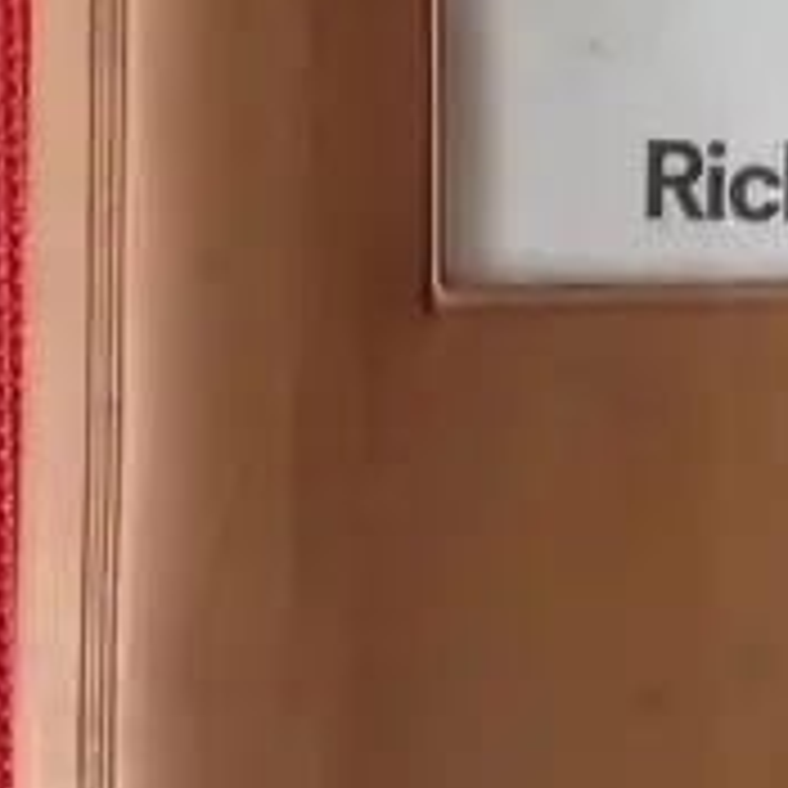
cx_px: 1364
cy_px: 270
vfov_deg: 9.9
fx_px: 4533
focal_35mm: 176
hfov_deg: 9.5
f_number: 2.4
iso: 320
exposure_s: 1/15
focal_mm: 4.28
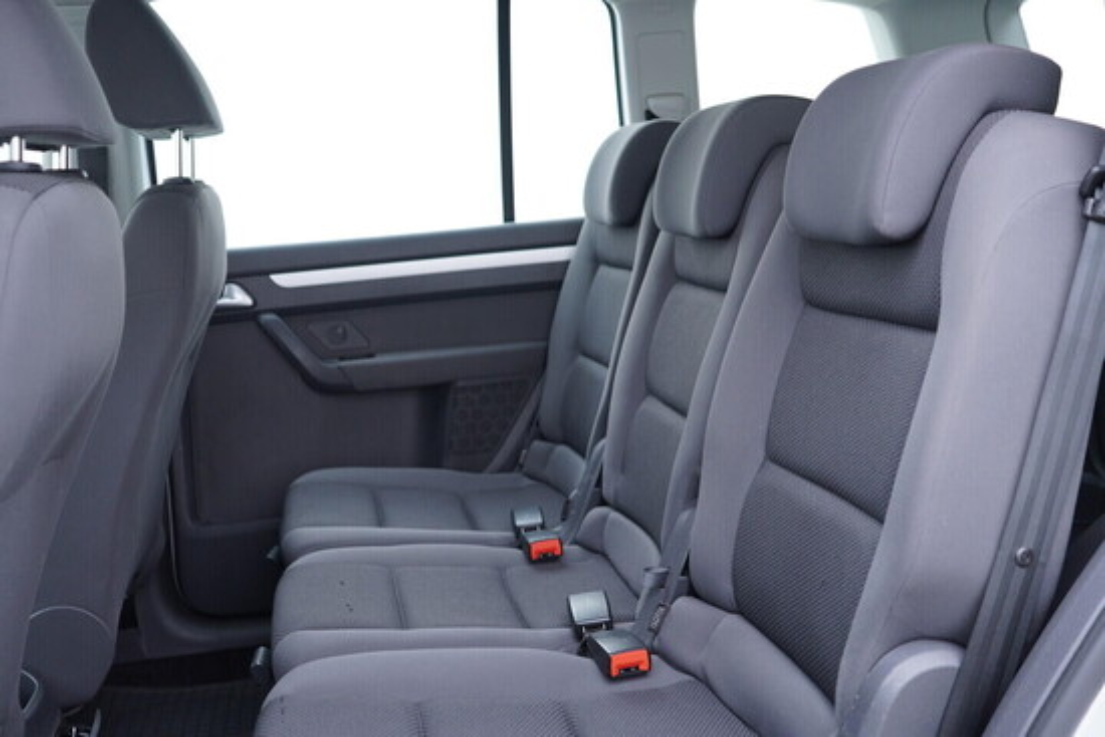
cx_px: 552
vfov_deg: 36.9
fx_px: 1105
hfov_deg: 53.1
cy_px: 368
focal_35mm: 36
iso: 250
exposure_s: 1/40
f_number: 2.8
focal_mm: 24
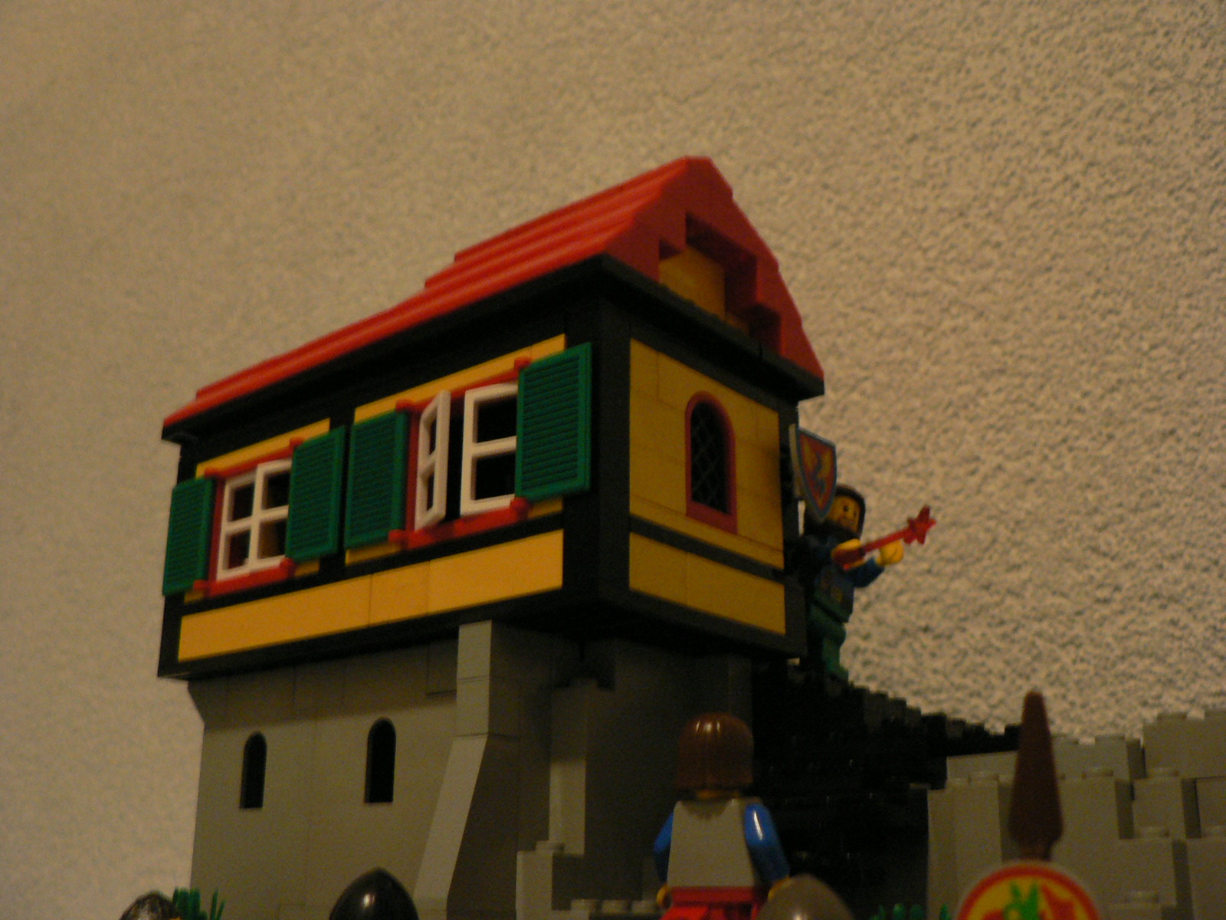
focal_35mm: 36
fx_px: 1275
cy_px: 460
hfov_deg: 51.4
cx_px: 613
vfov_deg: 39.7
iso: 200
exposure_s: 1/4
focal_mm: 6
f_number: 2.8
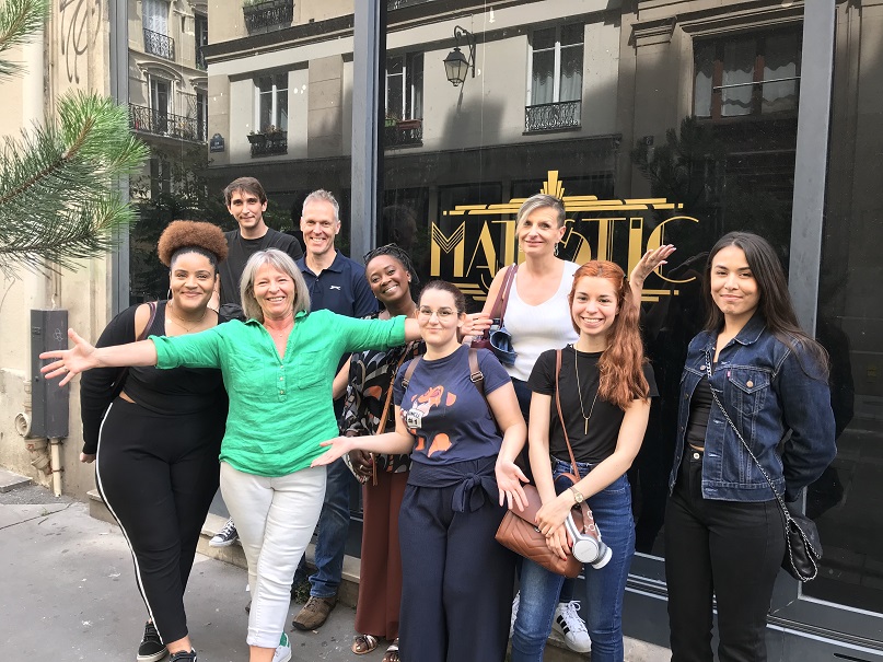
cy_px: 331
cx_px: 442
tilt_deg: -3.1
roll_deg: -0.9
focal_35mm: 28
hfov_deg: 63.5
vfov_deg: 49.7
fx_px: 714
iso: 25
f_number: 1.8
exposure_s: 1/100
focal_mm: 3.99
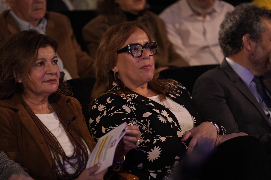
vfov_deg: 8.5
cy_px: 90
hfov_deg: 12.8
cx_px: 136
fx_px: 1212
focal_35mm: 161
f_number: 2.8
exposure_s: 1/60
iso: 1600
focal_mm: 161
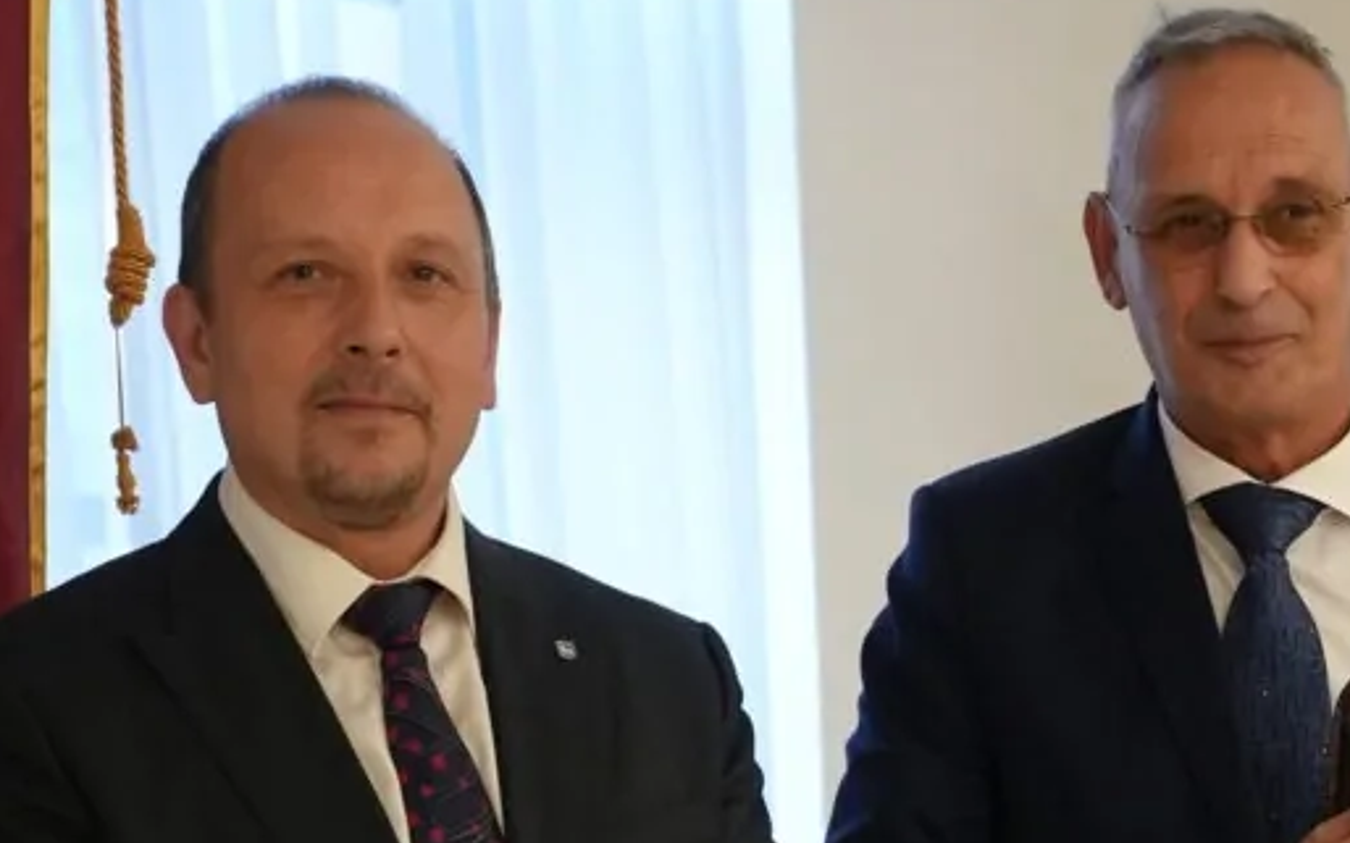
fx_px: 5370
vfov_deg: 8.8
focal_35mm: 146
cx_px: 1265
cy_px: 1200
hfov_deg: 14.2
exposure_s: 1/160
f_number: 4
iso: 3200
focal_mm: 46
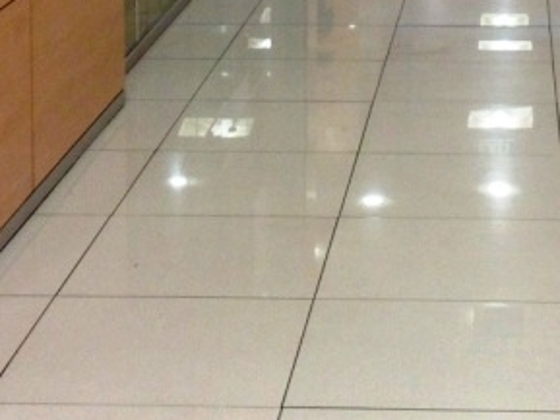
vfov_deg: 11.5
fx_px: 2007
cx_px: 450
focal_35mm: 124
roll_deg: +0.4
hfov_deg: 15.8
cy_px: -207
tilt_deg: -5.2
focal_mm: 4.28
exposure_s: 1/20
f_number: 2.4
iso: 80
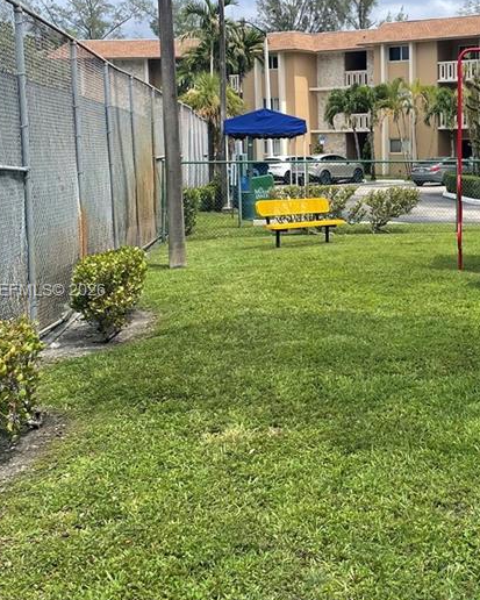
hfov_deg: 25.2
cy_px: 292
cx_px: 414
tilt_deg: -6.2
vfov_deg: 31.9
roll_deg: +1.3
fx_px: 1047
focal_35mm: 59
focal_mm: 4.2
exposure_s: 1/2451
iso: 32
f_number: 1.6
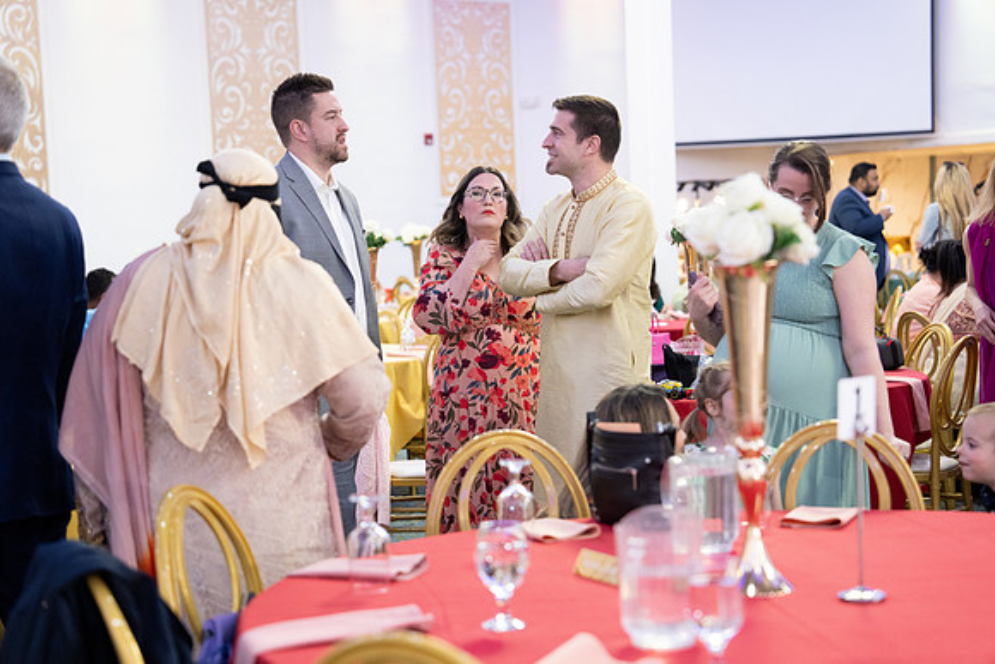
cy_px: 332
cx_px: 498
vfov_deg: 19.5
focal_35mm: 70
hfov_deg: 28.8
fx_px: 1935
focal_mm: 70
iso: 3200
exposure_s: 1/125
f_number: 2.8
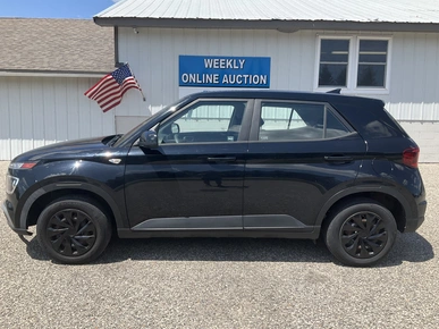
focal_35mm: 30
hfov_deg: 60.0
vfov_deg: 46.8
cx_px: 216
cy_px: 168
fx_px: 380
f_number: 1.8
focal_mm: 3
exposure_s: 1/1490
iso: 25
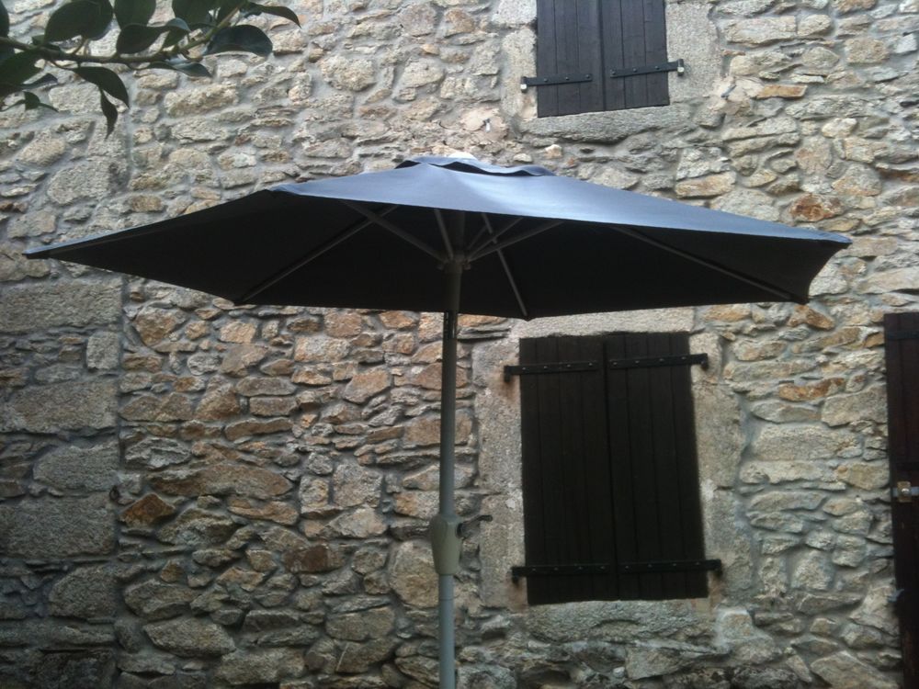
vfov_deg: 40.7
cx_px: 460
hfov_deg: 52.6
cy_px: 344
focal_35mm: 35
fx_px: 929
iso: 64
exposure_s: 1/298
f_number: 2.8
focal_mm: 3.85
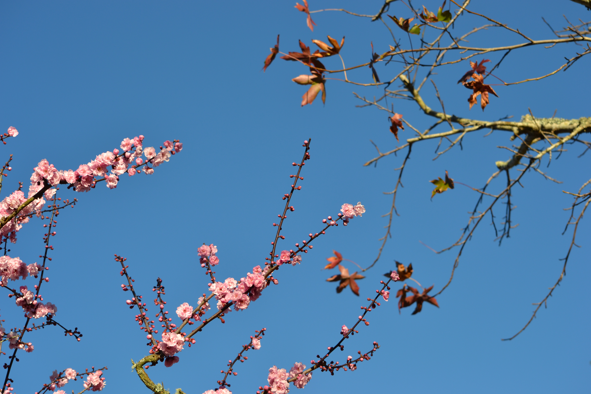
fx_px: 1354
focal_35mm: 82
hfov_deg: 24.6
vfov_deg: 16.6
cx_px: 296
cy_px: 197
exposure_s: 1/250
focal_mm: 55
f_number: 8
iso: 100
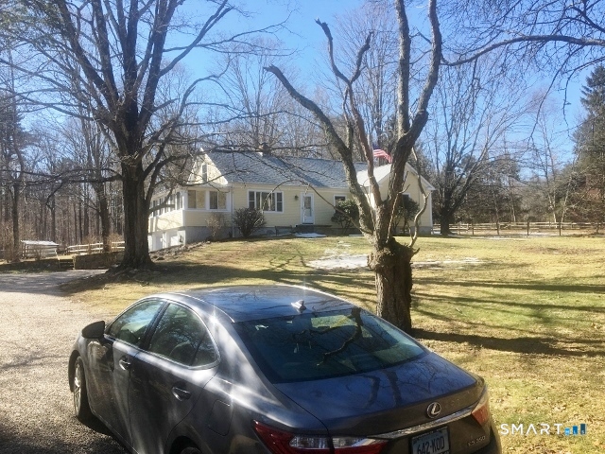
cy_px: 227
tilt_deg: +4.3
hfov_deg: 61.7
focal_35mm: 29
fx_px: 507
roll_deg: -0.3
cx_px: 302
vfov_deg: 48.2
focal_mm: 4.15
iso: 25
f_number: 2.2
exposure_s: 1/641
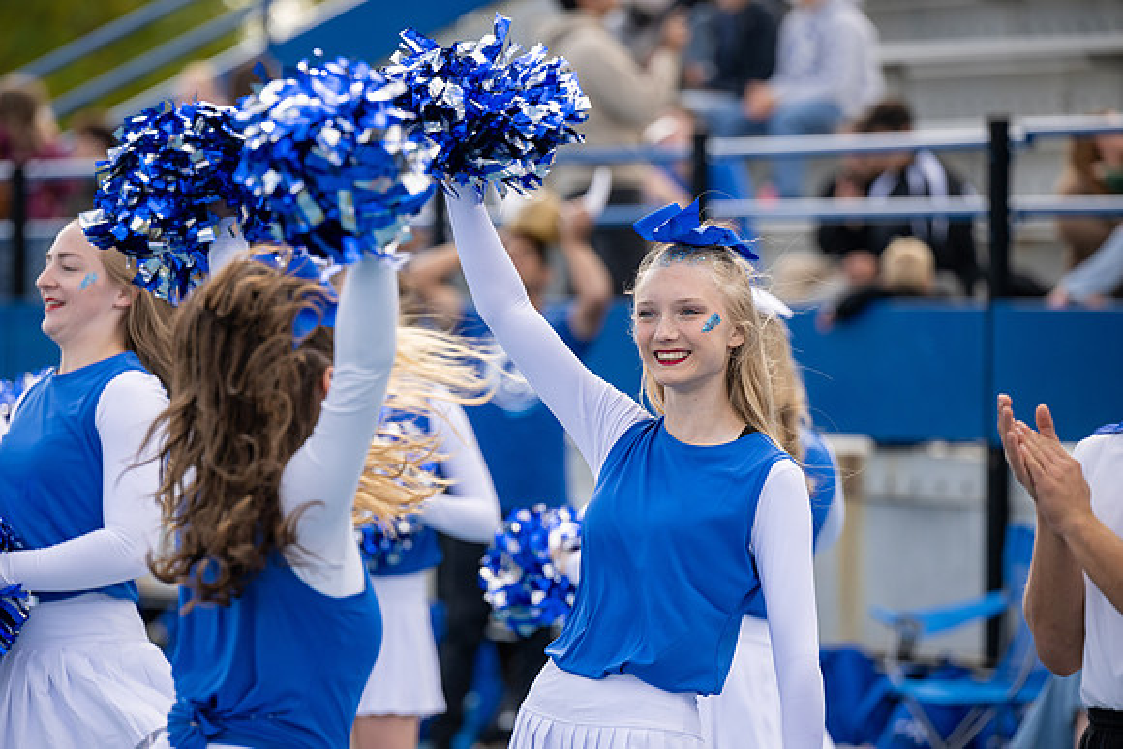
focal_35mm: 200
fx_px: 6240
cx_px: 562
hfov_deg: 10.3
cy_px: 374
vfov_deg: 6.9
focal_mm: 200
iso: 200
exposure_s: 1/1250
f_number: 4
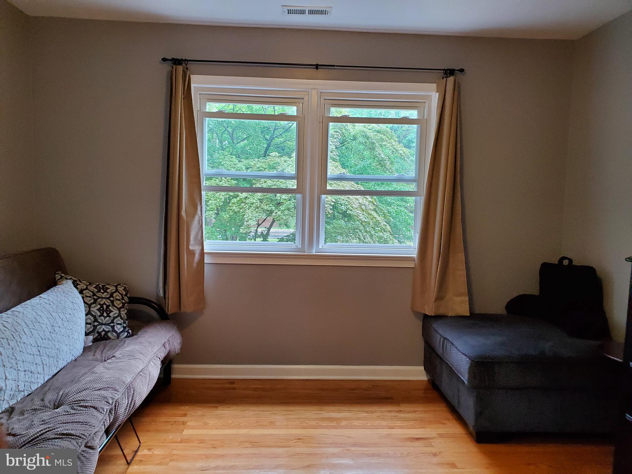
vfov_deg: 53.1
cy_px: 237
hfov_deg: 67.3
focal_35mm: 26
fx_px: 475
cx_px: 316
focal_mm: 4.3
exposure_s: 1/84
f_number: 2.4
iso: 320
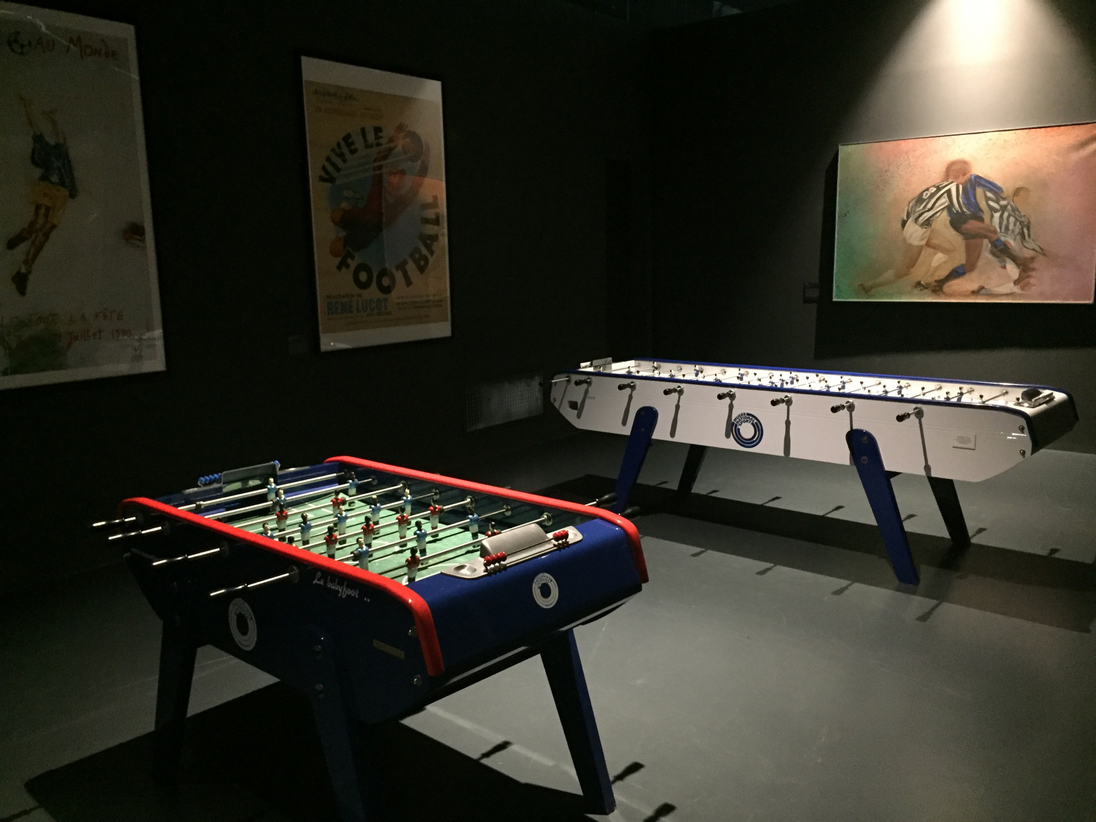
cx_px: 548
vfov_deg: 48.2
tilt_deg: -8.8
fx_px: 918
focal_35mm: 29
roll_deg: +0.7
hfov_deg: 61.7
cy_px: 411
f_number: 2.2
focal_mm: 4.15
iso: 400
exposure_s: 1/17
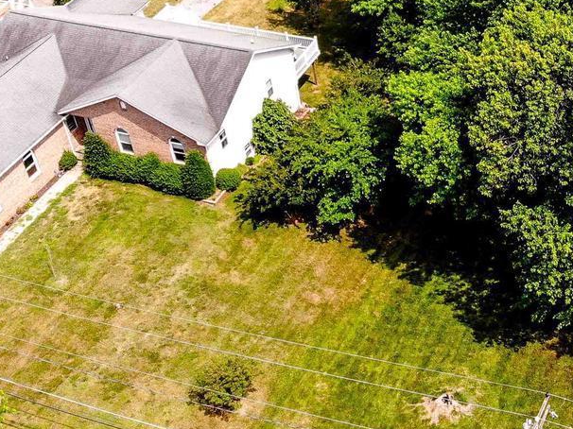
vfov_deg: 25.3
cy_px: 95
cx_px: 552
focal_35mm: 57
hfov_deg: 31.6
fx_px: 943
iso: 107
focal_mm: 4.5
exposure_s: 1/653
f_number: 2.8
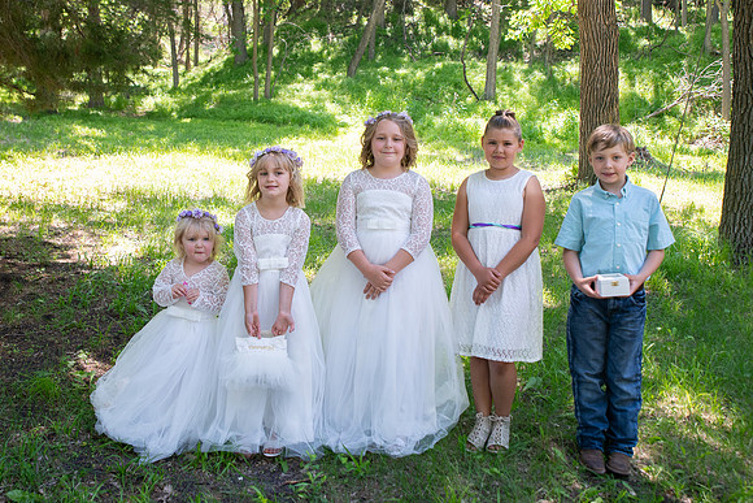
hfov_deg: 49.8
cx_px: 350
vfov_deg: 34.3
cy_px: 205
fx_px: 811
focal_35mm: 39
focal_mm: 29
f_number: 5
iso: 250
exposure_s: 1/125
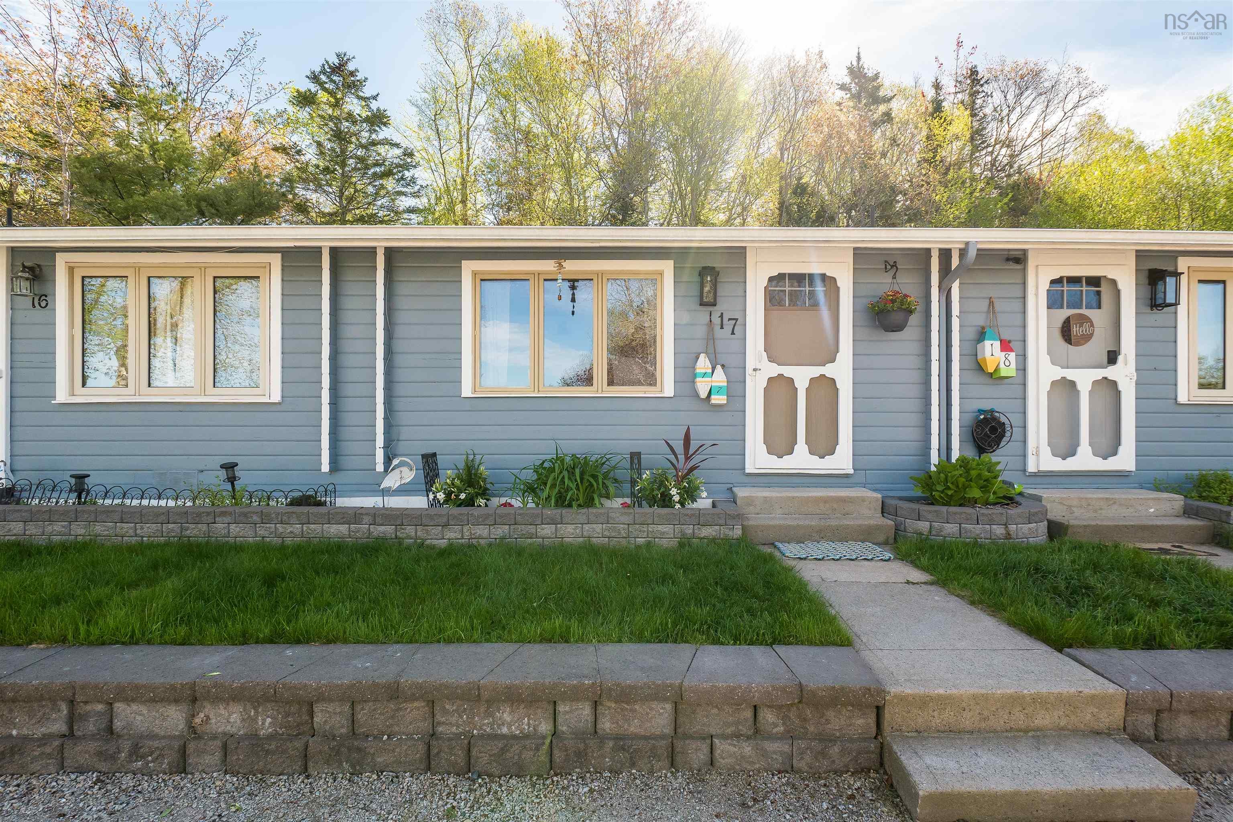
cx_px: 616
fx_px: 514
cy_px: 411
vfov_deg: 77.3
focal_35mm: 15
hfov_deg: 100.4
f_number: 6.3
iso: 400
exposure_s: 1/500
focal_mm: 10
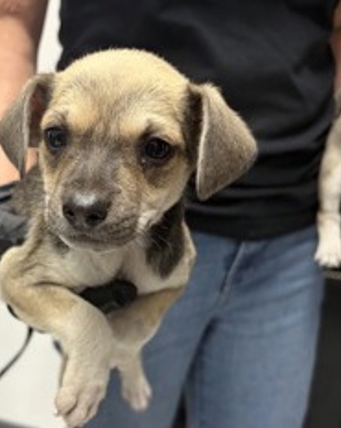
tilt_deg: -19.6
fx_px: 581
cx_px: 89
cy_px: 269
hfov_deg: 32.1
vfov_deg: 40.1
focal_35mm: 46
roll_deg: -3.6
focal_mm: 5.96
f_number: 1.6
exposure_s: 1/60
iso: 200
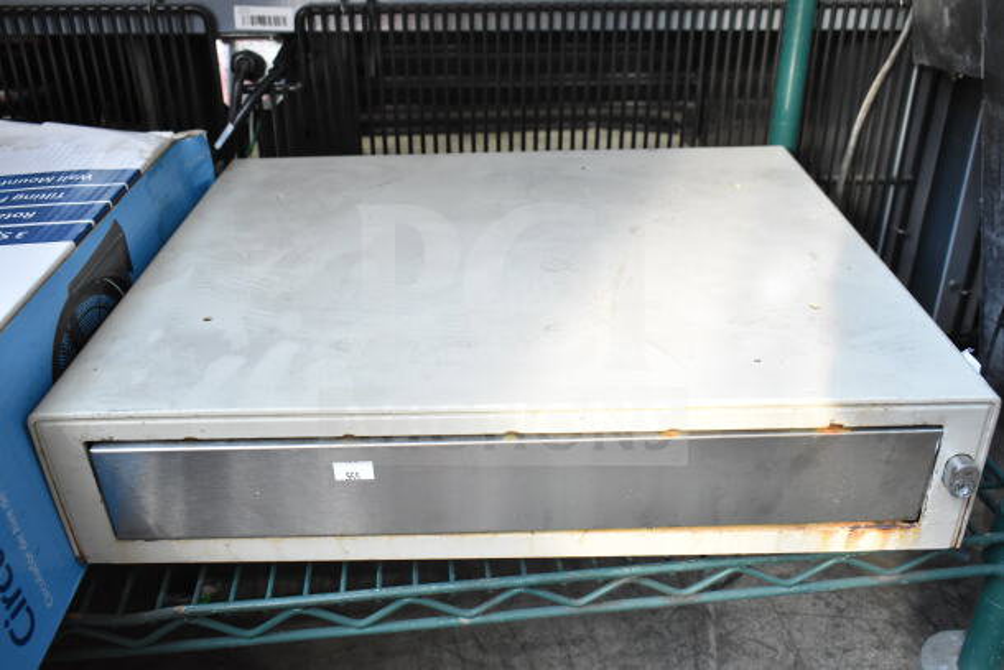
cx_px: 502
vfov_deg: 40.0
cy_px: 335
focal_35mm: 33
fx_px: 920
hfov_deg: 57.2
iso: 1600
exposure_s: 1/125
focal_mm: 22
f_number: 6.3
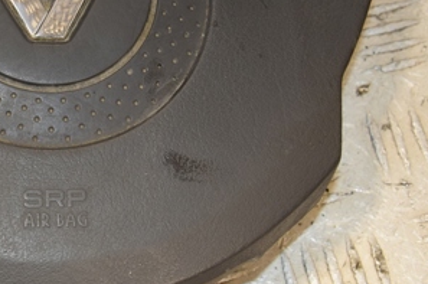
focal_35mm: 123
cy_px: 71
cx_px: 7
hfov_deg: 16.4
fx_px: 1460
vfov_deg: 11.1
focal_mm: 38
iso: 800
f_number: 7.1
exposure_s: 1/200
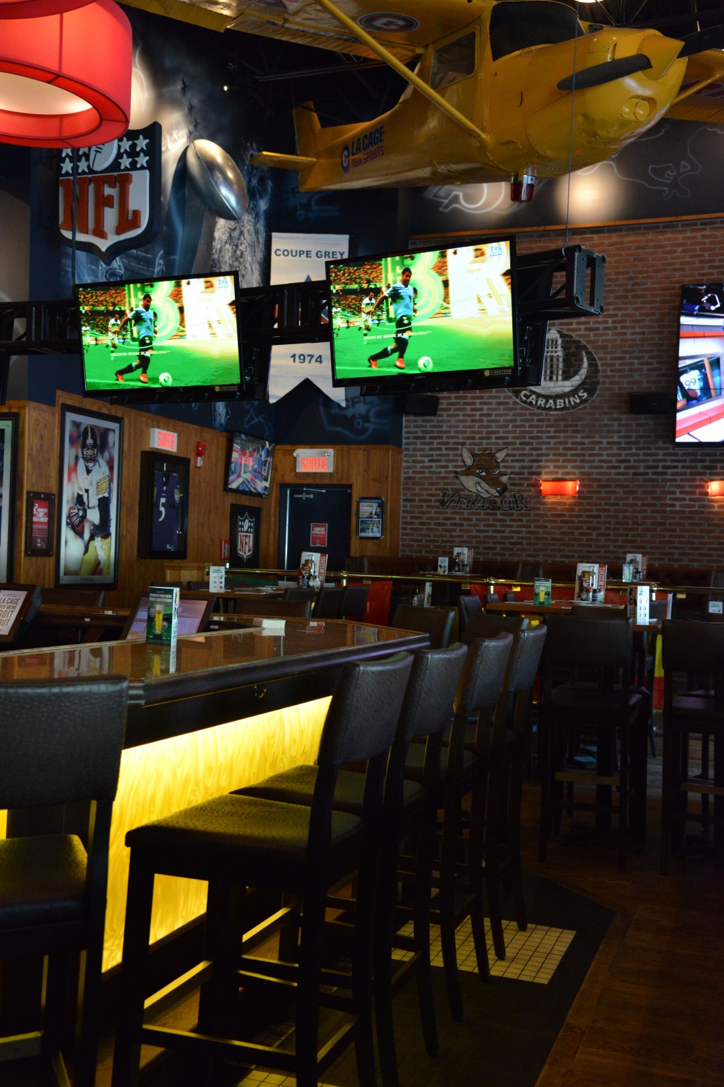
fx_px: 1146
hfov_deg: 35.1
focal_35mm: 38
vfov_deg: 50.7
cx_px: 362
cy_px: 544
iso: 4000
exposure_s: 1/160
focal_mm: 38
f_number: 5
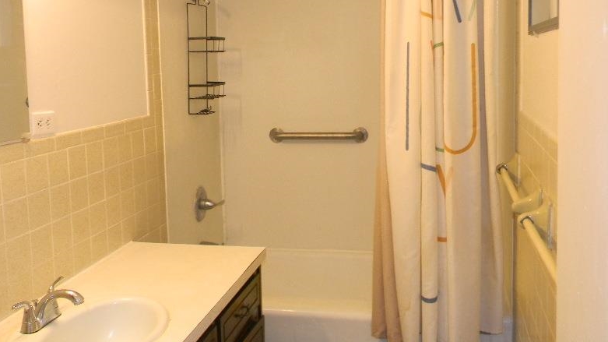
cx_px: 284
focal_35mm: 40
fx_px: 645
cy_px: 124
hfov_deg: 50.5
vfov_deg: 29.5
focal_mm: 5
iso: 200
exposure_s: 1/30
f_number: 3.5
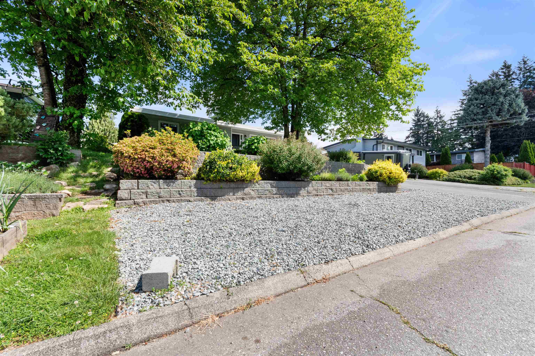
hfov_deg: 100.4
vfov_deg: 77.2
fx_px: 223
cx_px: 268
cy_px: 178
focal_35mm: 15
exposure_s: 1/400
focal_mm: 10
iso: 320
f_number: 9
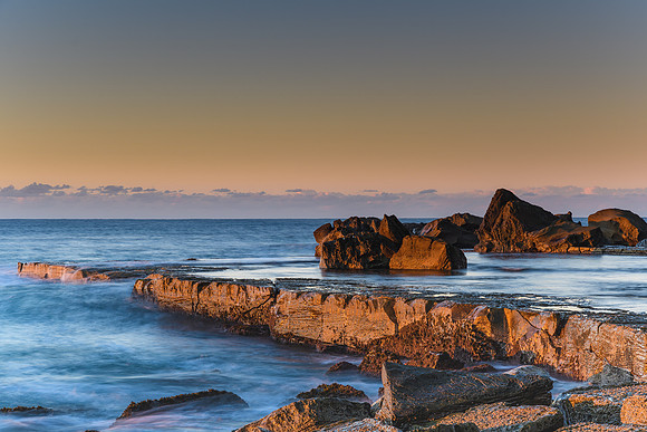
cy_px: 216
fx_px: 1402
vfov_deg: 17.5
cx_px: 324
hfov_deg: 26.0
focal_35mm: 78
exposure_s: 2
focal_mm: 52
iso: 50
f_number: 9
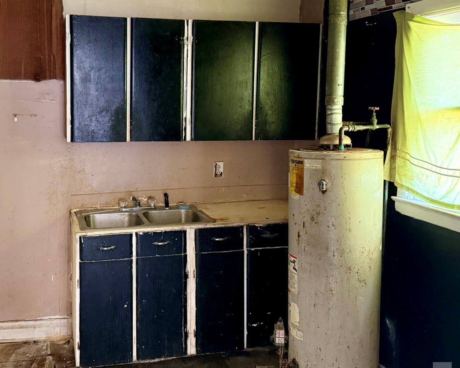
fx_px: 545
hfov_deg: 45.2
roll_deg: -0.7
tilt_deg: -5.2
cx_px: 162
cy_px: 143
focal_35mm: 40
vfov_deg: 37.2
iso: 800
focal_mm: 6.76
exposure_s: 1/41
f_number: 1.78
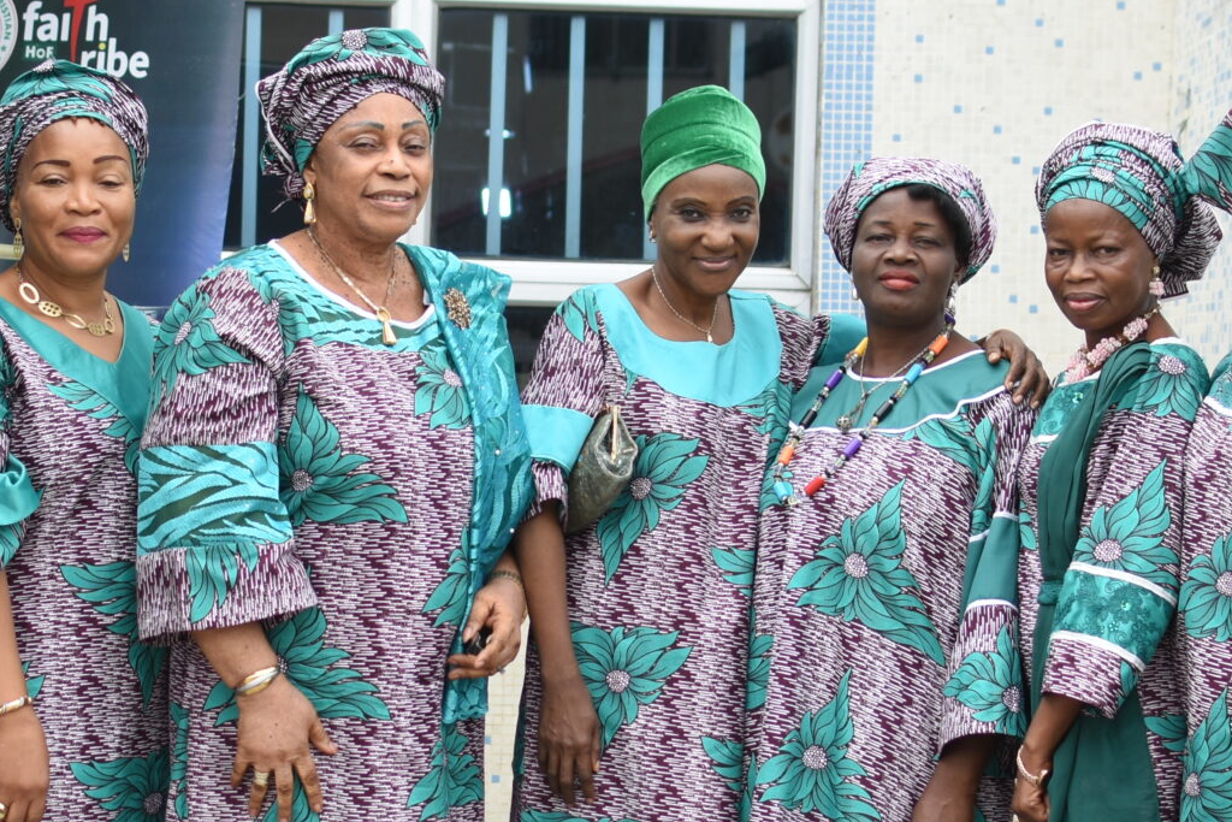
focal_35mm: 131
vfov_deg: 10.4
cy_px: 533
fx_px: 4492
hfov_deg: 15.6
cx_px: 473
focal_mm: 35
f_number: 2.2
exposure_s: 1/640
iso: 100
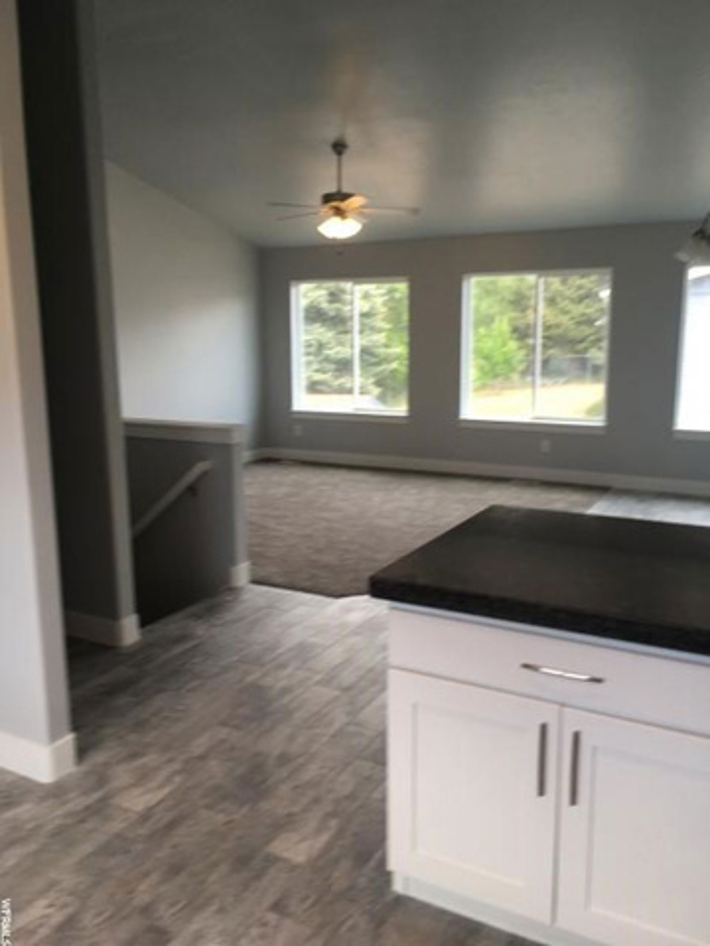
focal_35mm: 29
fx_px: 793
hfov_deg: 48.2
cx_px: 355
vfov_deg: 61.7
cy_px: 473
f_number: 2.2
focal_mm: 4.15
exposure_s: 1/60
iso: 25
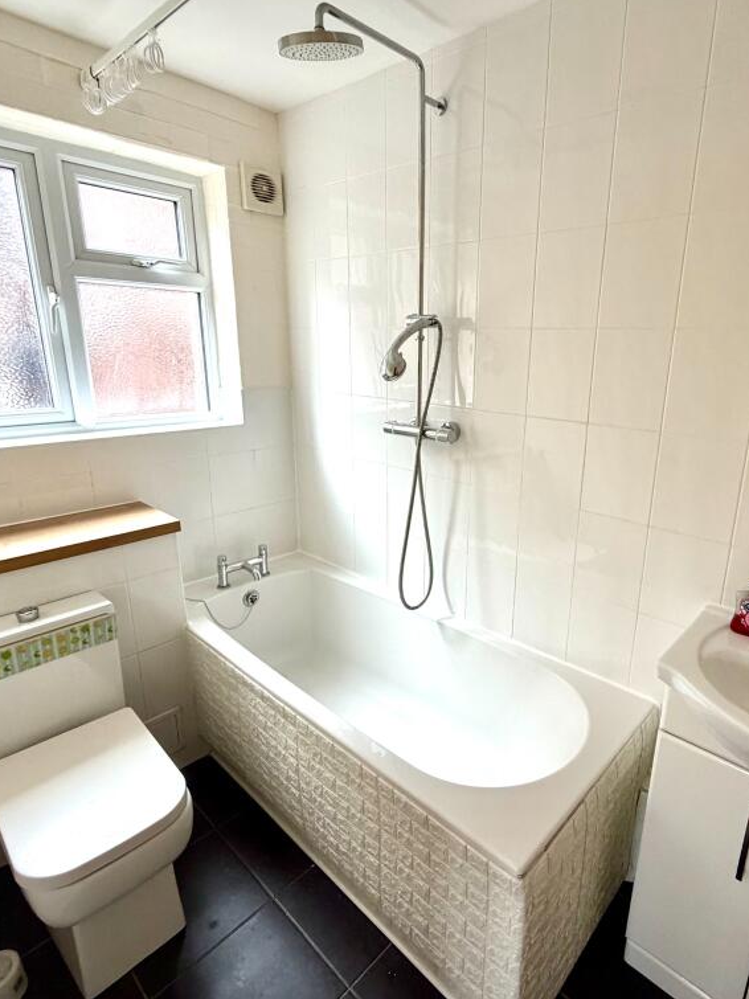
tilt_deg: -14.7
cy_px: 492
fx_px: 548
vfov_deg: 84.7
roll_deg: -1.8
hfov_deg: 68.0
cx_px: 451
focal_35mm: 19
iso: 250
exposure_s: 1/121
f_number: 2.2
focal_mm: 2.22
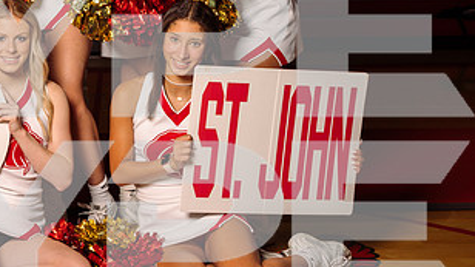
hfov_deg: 28.2
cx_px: 82
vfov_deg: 16.3
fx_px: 919
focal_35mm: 73
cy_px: 36
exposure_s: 1/250
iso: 160
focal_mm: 37
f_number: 9
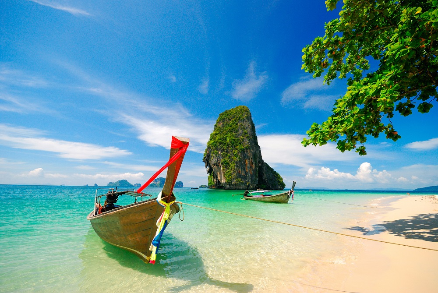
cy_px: 146
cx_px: 219
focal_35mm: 15
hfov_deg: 100.3
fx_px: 183
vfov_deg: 77.5
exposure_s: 1/250
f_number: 8
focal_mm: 10
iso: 400
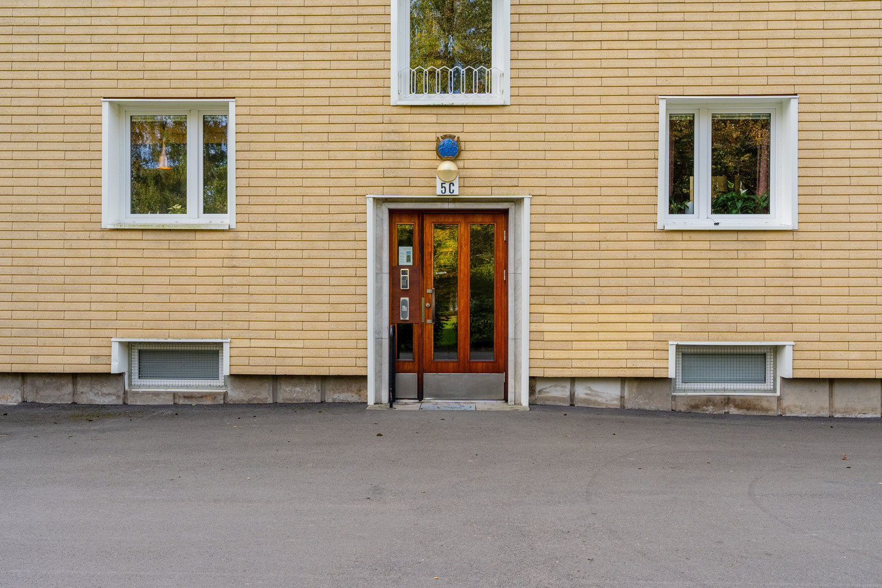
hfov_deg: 54.4
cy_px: 294
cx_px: 441
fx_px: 857
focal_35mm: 35
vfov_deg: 37.9
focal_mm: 35
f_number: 8
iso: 800
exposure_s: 1/160
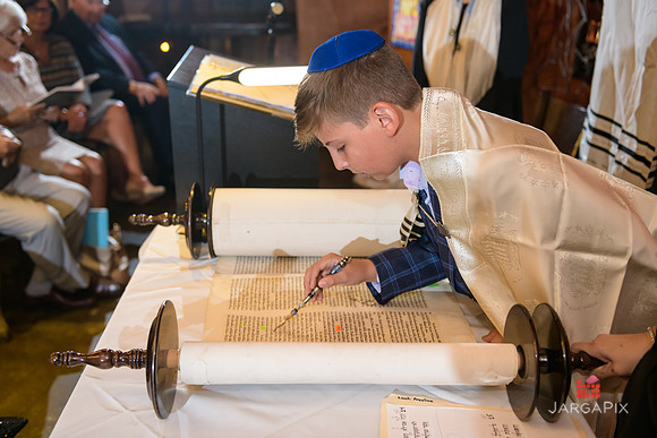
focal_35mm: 38
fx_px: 694
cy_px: 219
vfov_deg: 35.1
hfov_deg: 50.7
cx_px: 328
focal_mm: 38
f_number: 3.2
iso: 1600
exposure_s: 1/125
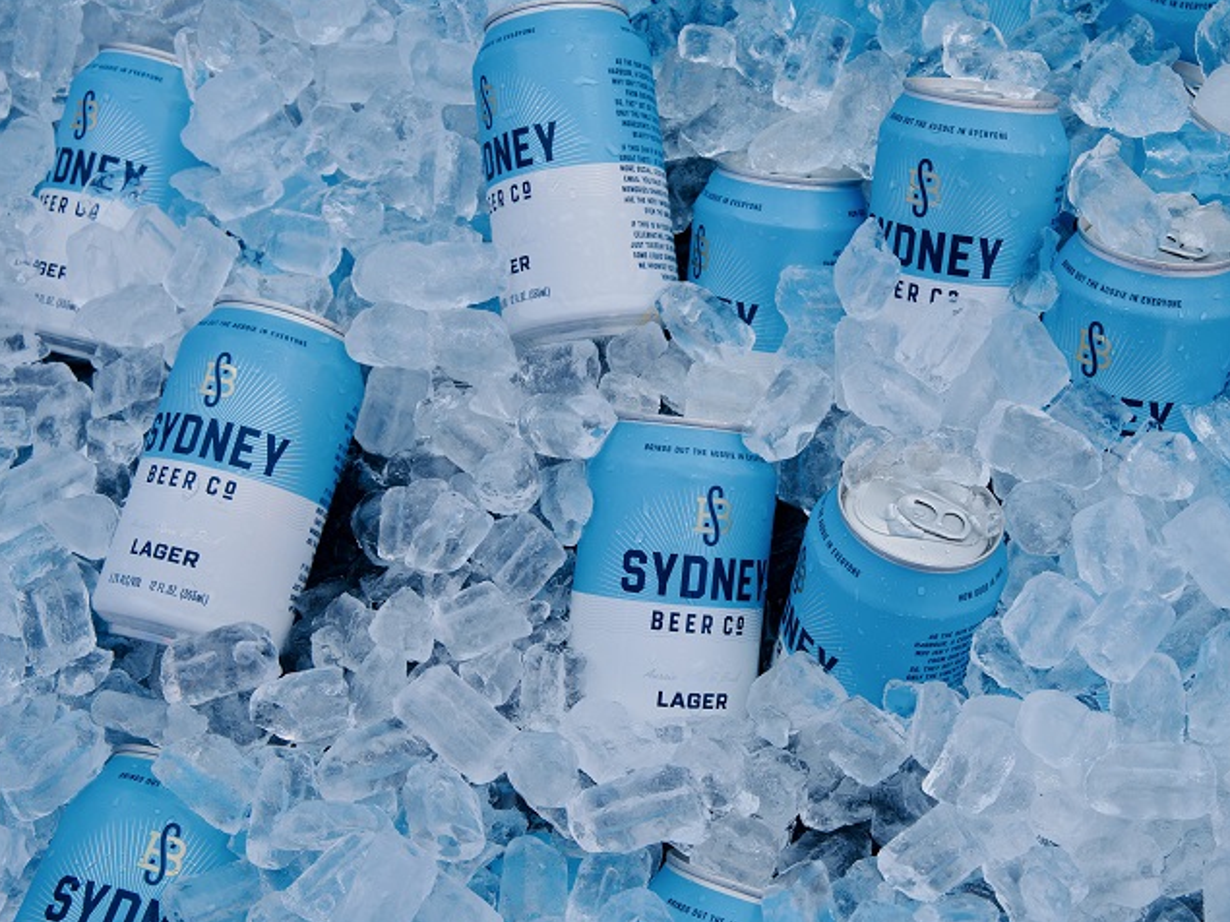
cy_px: 415
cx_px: 736
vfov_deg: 31.3
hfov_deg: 40.8
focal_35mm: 46
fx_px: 1647
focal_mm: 38.3
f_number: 9
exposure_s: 1/160
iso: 100
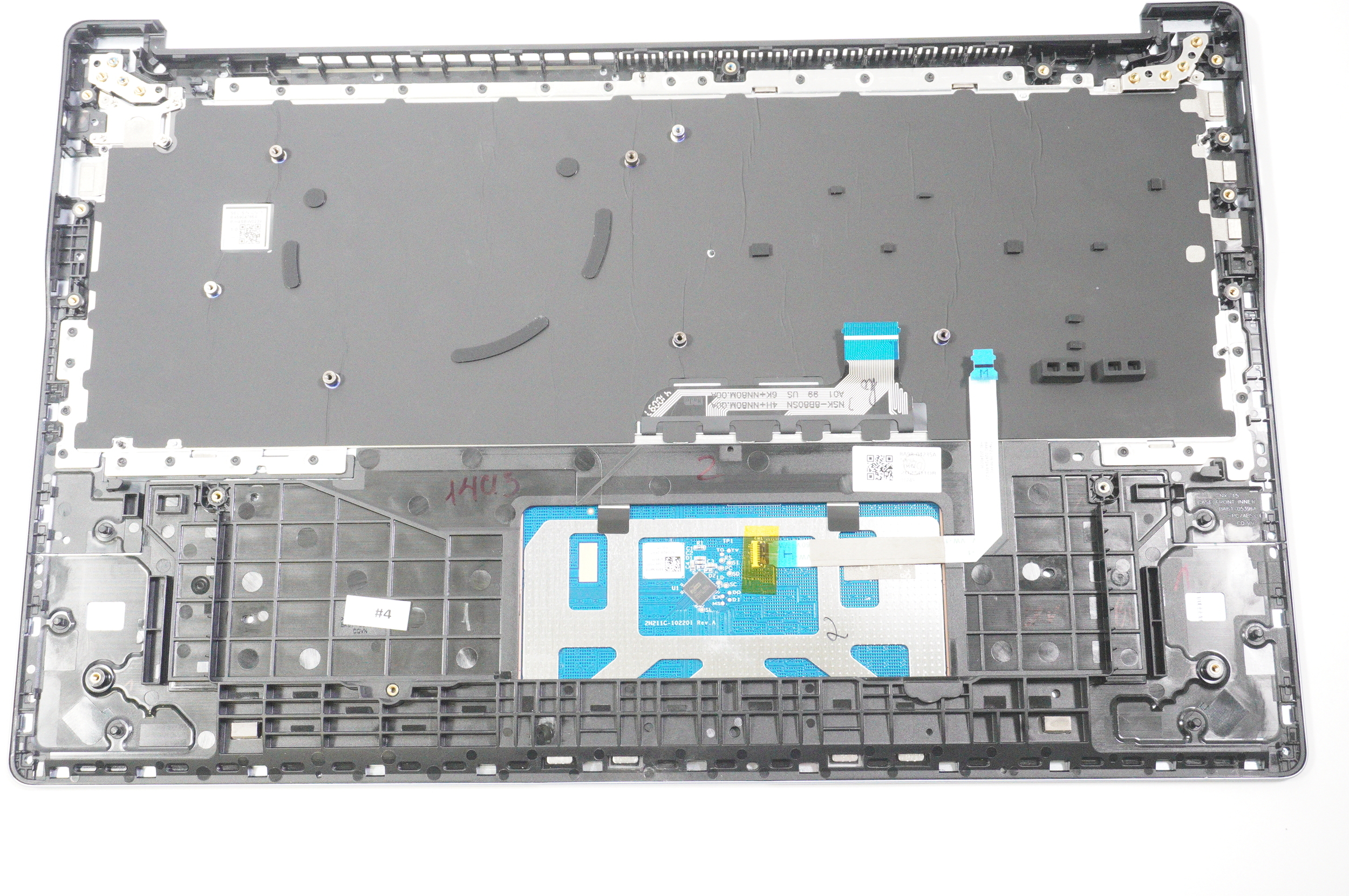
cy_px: 448
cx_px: 674
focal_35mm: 40
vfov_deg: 33.0
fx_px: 1516
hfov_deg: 48.0
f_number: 5.6
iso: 6400
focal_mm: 27
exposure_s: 1/250
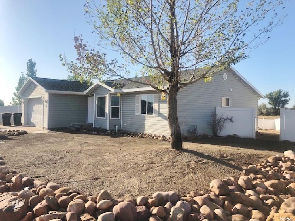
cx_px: 148
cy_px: 110
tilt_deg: +0.5
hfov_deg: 63.4
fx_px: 239
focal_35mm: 28
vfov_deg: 49.7
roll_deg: -1.5
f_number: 1.8
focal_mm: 3.99
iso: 20
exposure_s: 1/1779
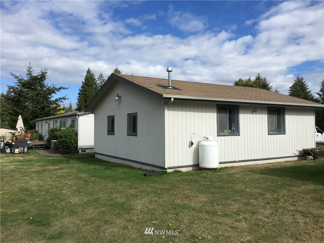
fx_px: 271
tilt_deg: +2.8
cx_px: 162
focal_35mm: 29
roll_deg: -0.6
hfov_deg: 61.7
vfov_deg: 48.2
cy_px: 122
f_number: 2.2
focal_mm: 4.15
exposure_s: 1/2326
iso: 32
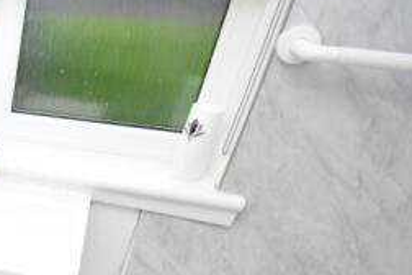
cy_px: 227
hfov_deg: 35.3
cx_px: -115
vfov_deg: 33.1
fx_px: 446
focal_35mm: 39
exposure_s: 1/125
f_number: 4.5
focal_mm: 10
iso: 1250
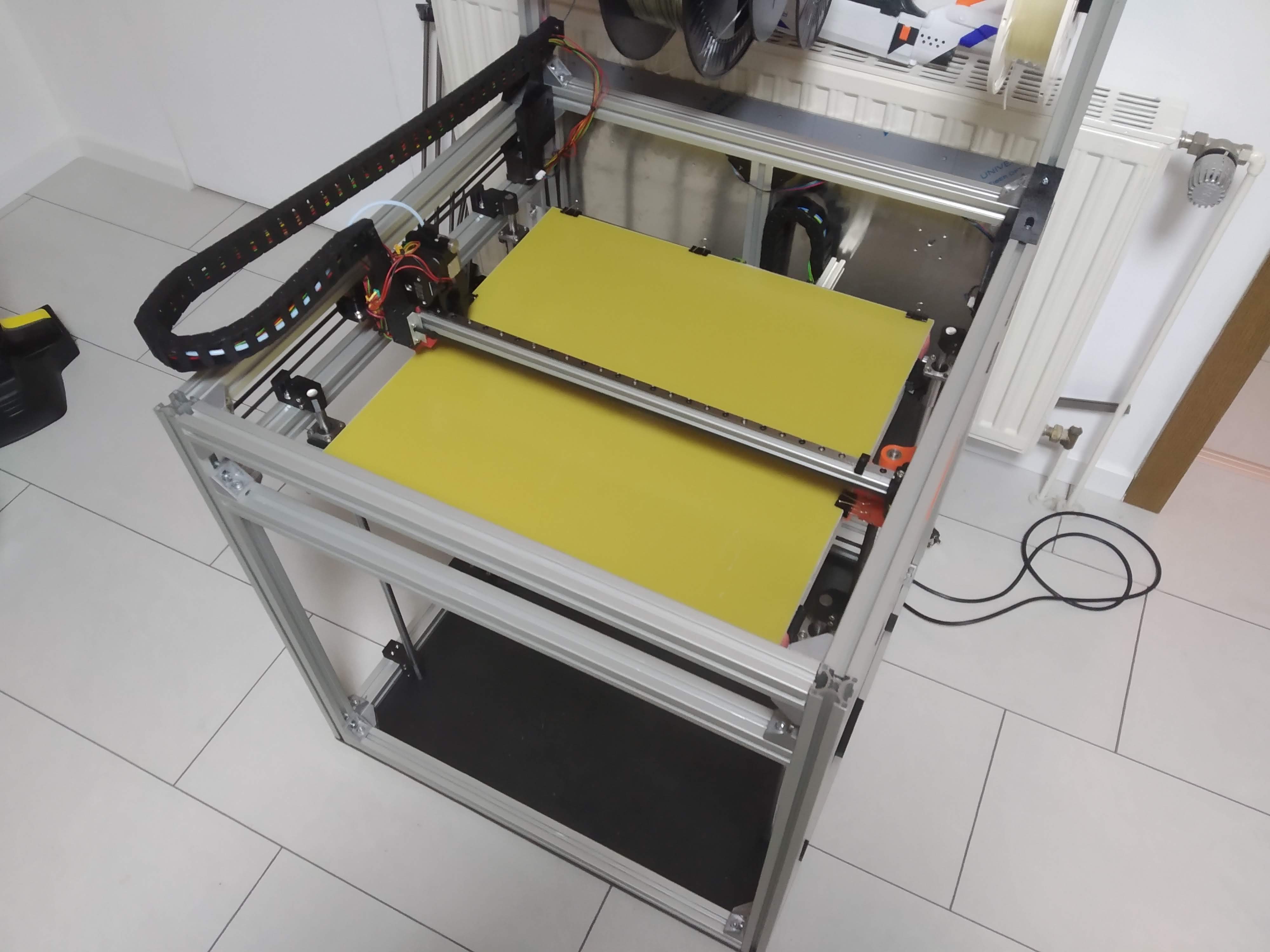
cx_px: 635
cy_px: 476
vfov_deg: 53.1
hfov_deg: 67.3
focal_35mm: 26
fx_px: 954
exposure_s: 1/20
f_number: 2.2
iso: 640
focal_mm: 3.82
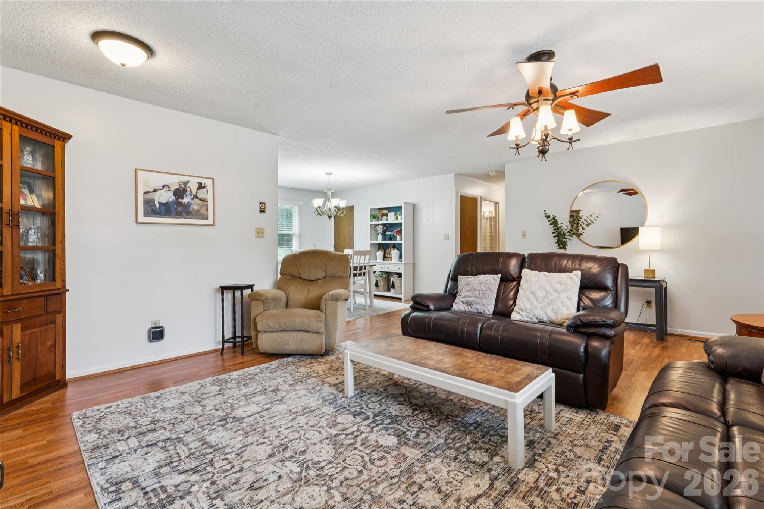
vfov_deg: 71.7
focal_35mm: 17
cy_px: 254
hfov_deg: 94.6
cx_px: 382
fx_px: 352
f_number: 13
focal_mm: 16.6
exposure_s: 1.6
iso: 100
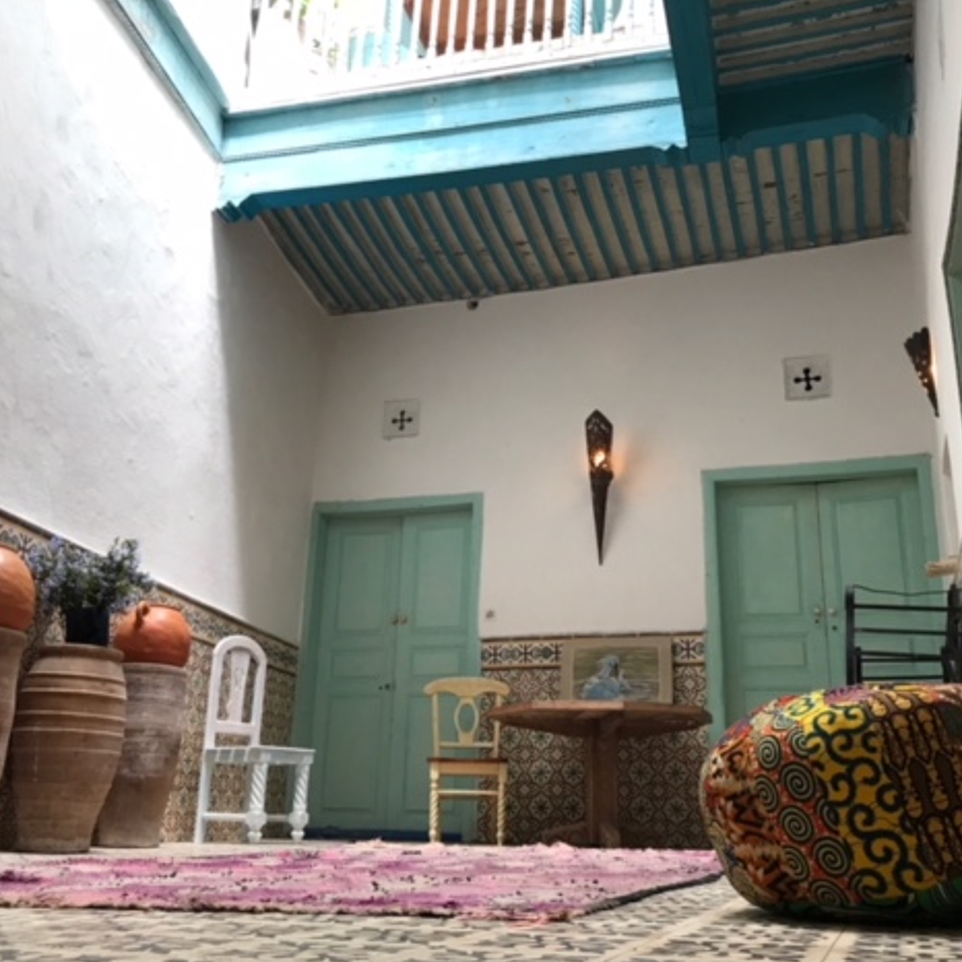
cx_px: 500
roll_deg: -1.2
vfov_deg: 48.4
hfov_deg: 48.4
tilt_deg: +18.2
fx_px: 1069
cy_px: 493
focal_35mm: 34
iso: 25
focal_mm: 3.99
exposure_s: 1/33
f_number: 1.8
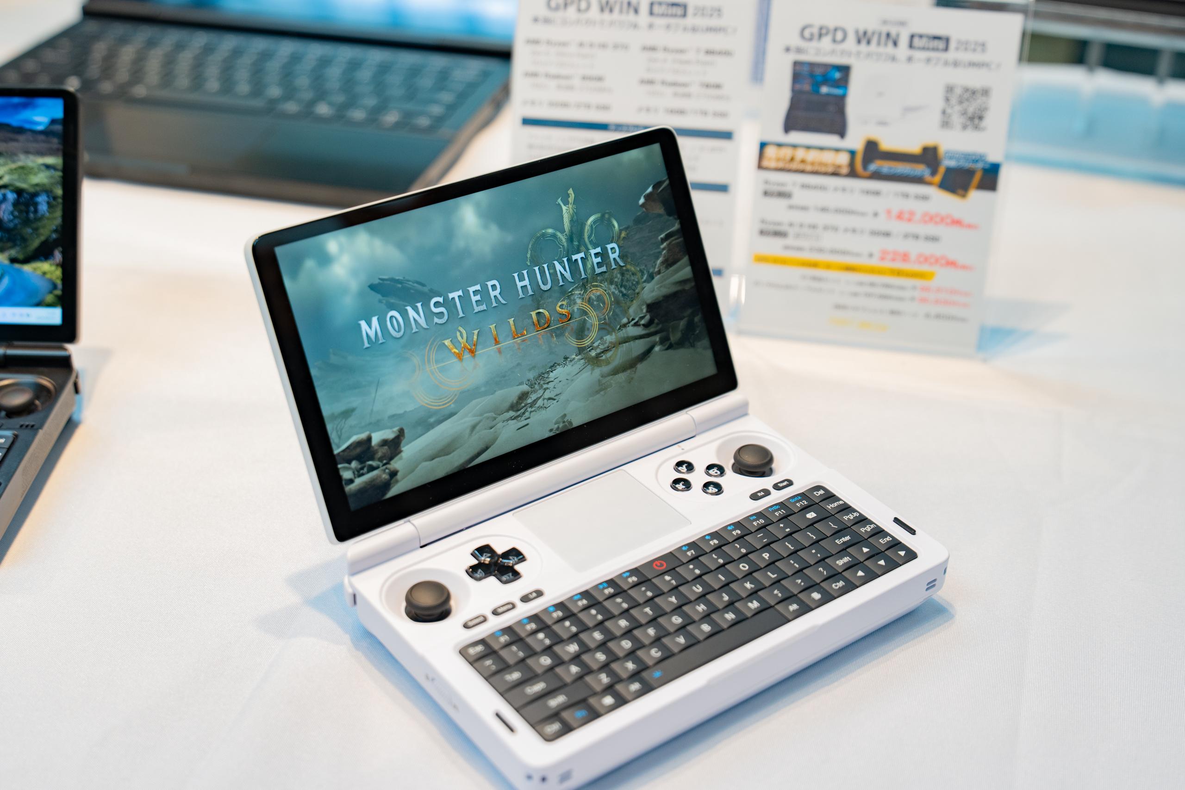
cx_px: 592
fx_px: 1646
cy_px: 395
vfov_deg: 27.0
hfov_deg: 39.6
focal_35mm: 50
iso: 400
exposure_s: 1/80
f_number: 4
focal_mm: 50
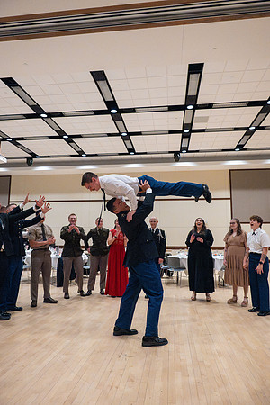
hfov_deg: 53.1
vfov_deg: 73.7
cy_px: 202
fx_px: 270
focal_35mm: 24
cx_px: 135
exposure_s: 1/400
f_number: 3.5
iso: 20000
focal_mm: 24
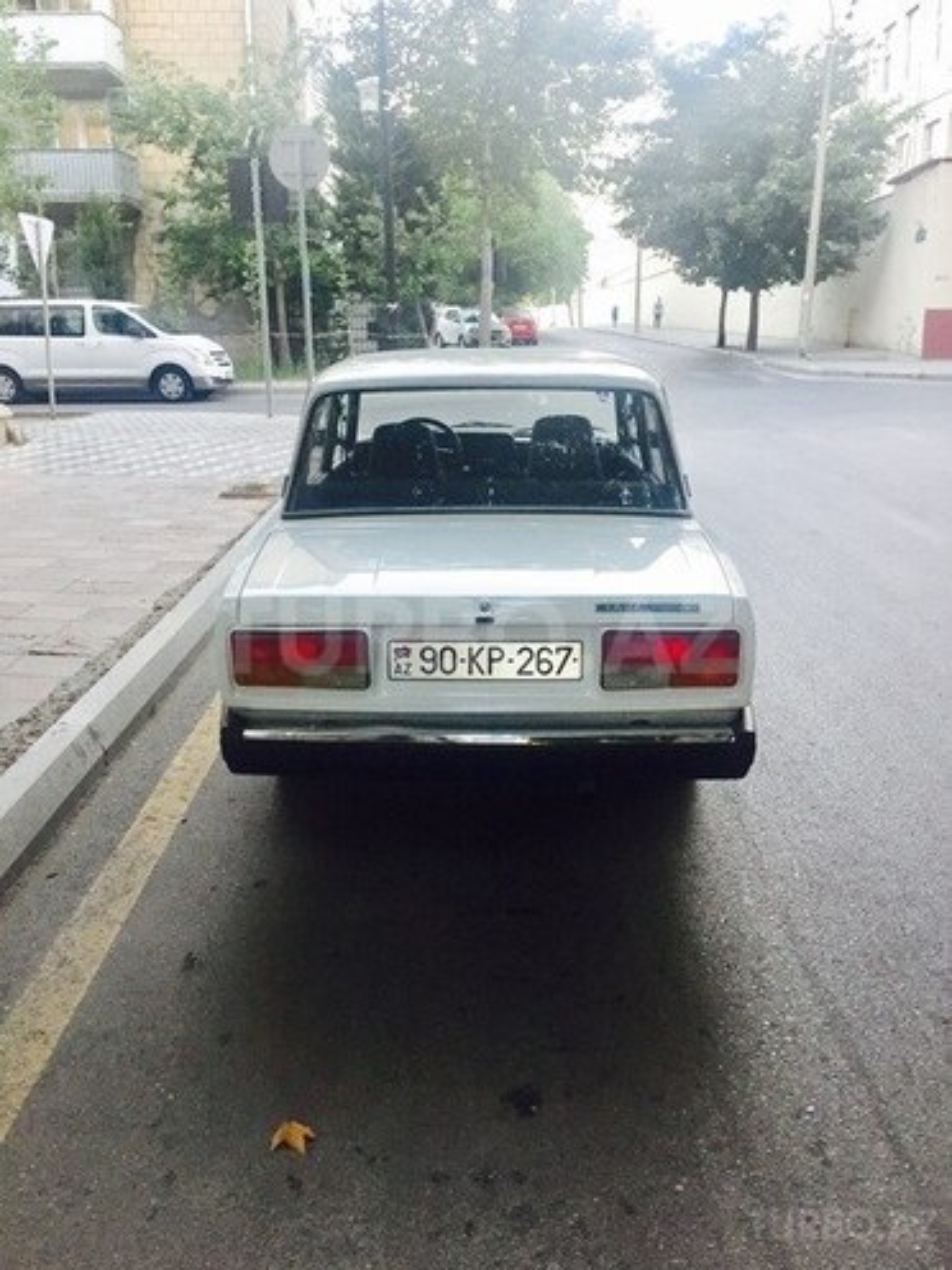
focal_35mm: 29
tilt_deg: -12.9
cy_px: 635
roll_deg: -0.6
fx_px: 1063
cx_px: 476
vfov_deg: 61.7
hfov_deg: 48.2
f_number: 2.2
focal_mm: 4.15
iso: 160
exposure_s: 1/33
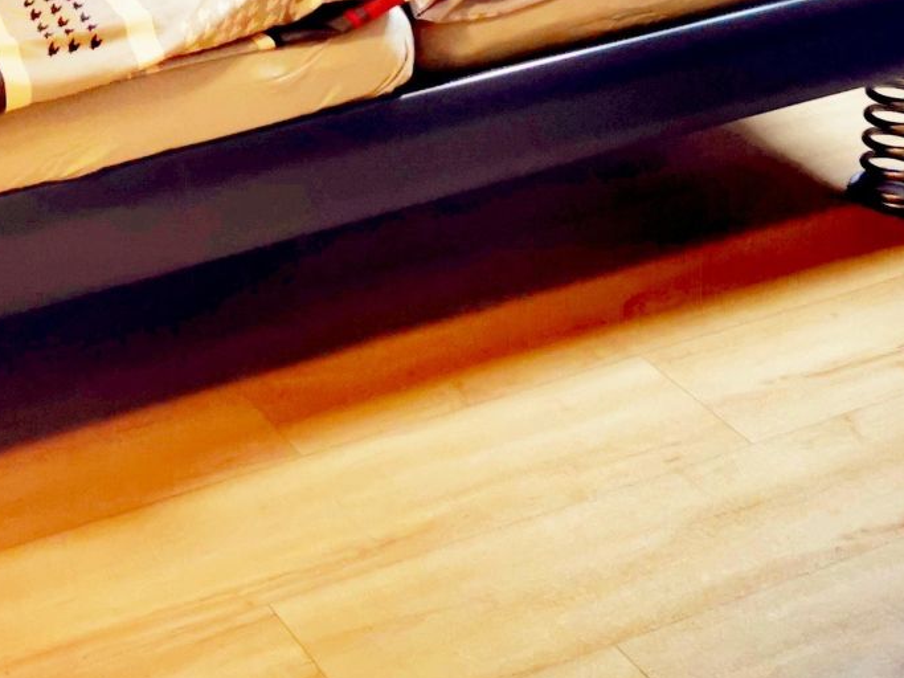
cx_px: 25
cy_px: -267
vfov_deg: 16.9
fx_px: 2115
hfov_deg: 23.2
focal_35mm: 81
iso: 200
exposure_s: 1/60
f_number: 1.6
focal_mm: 5.56
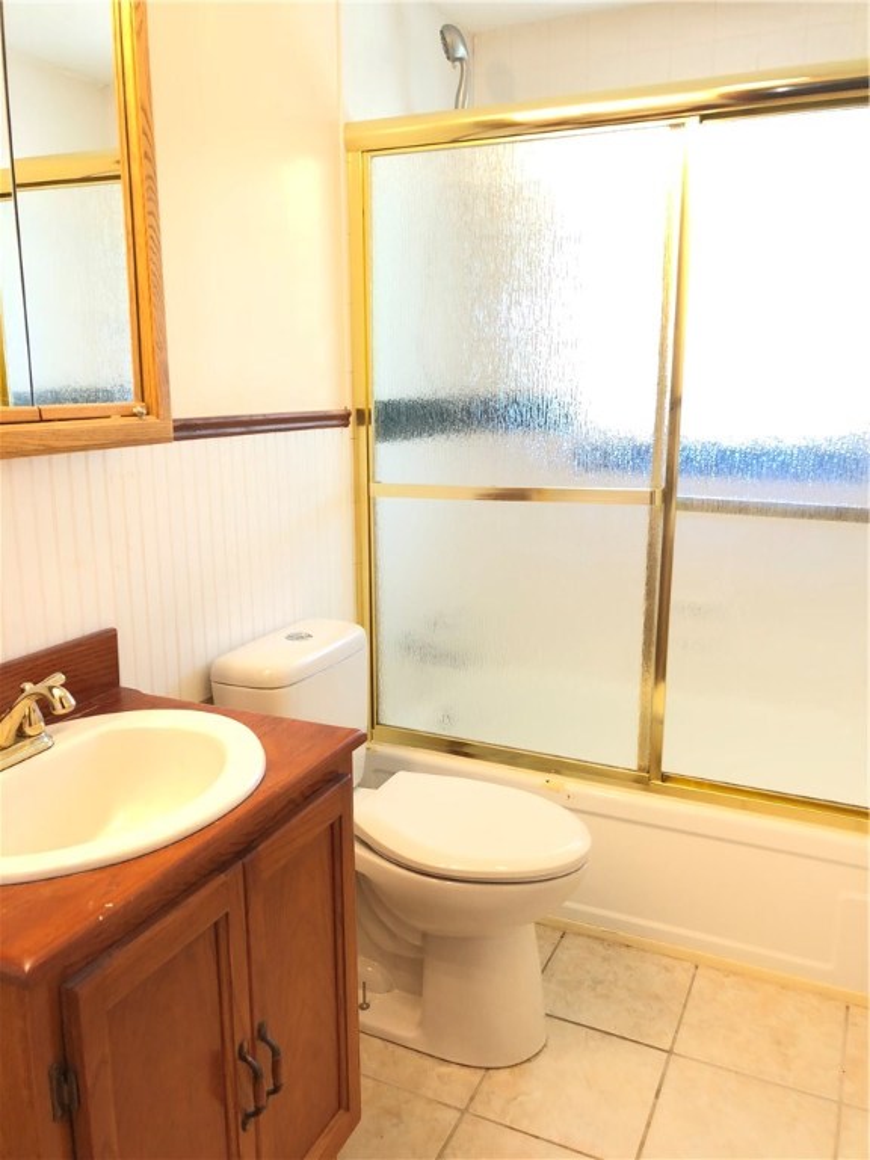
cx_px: 435
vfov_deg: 63.4
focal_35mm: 28
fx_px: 938
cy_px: 580
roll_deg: -0.9
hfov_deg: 49.7
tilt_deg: -11.5
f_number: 1.8
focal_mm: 4
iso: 32
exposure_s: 1/20
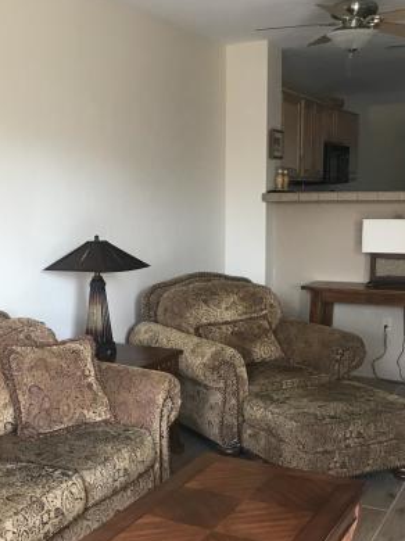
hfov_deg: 30.8
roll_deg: +0.9
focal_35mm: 46
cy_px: 302
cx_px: 85
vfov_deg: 41.2
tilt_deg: -6.3
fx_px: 718
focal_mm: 3.99
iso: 40
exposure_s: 1/30
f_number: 1.8
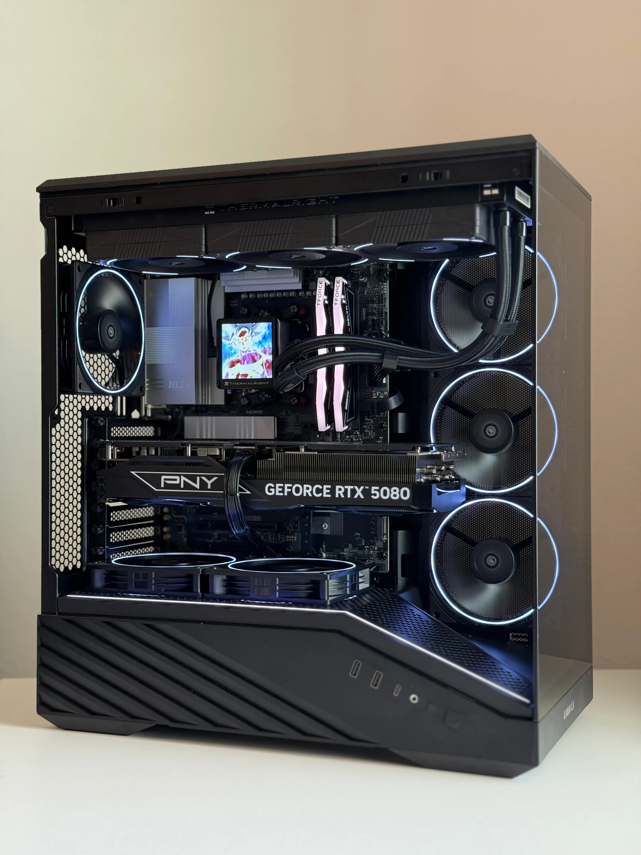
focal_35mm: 48
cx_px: 320
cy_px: 428
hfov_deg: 30.3
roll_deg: -1.2
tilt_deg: +1.0
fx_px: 1185
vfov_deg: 39.7
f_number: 1.78
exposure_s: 1/60
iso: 200
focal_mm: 6.76
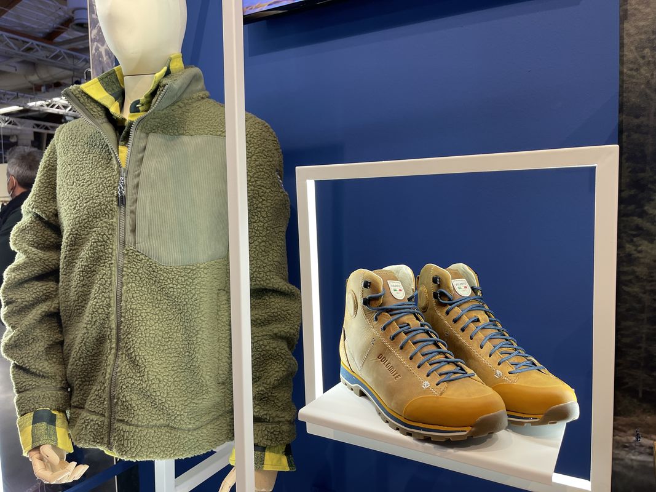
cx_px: 328
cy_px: 246
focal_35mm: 26
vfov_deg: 53.1
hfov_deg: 67.3
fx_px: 493
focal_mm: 5.1
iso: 100
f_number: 1.6
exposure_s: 1/100
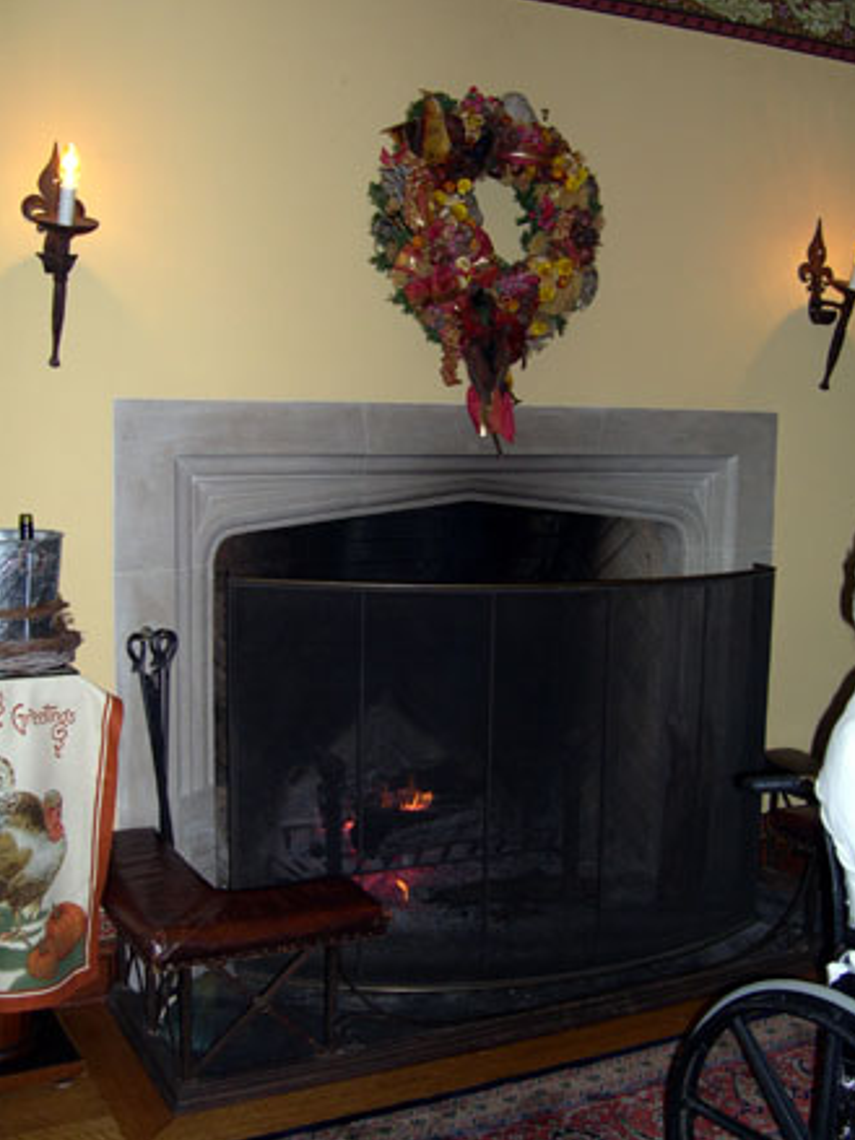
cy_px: 561
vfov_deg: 47.9
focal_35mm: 39
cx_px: 437
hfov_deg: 36.8
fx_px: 1285
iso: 157
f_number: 2.8
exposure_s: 1/60
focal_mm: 8
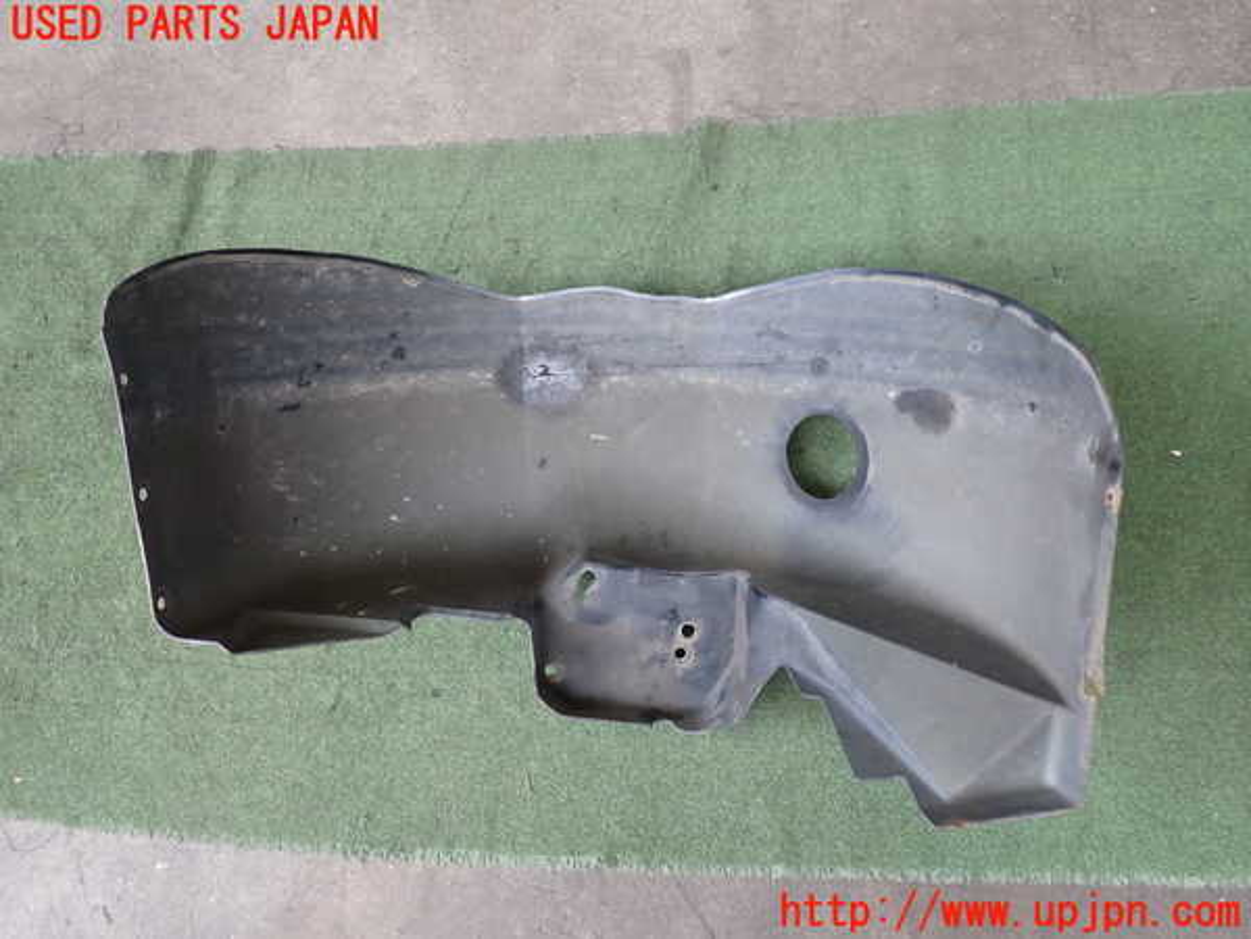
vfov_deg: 46.8
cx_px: 626
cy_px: 470
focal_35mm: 30
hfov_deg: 60.0
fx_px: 1084
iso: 200
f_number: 2.3
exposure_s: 1/125
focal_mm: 5.4
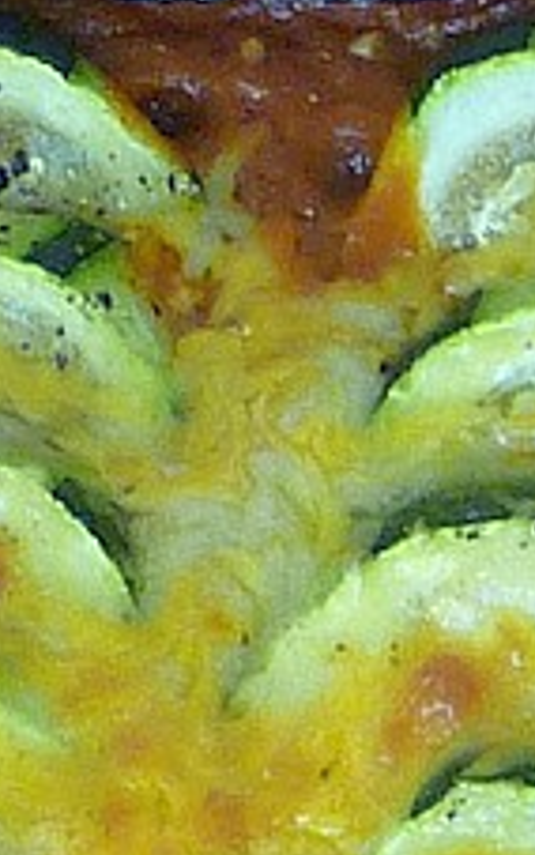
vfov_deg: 6.8
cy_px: 1017
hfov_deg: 4.2
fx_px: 7134
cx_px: 1055
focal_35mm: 306
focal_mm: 5.9
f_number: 2.9
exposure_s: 1/30
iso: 160
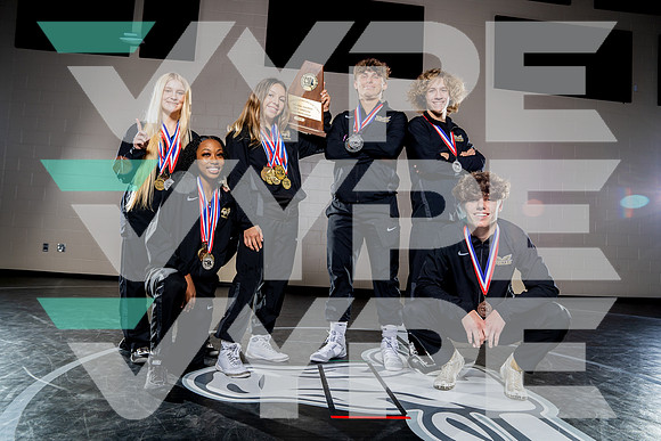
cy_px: 220
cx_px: 330
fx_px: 441
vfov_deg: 53.2
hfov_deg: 73.7
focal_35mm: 24
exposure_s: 1/250
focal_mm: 24
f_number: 5.6
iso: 320
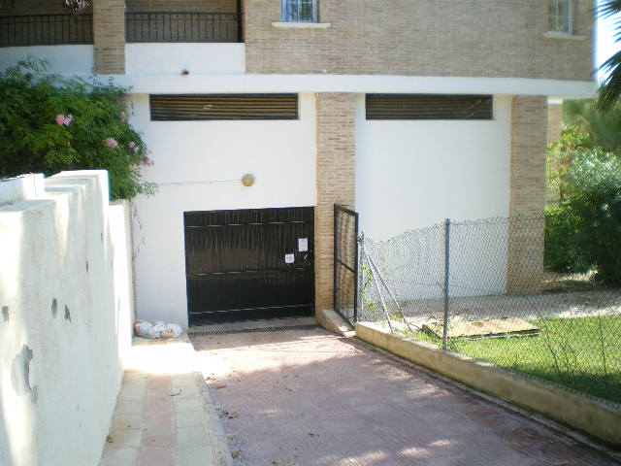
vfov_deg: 39.7
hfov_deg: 51.4
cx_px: 310
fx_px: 646
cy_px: 233
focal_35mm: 36
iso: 50
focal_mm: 6.3
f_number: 3.1
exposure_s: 1/200
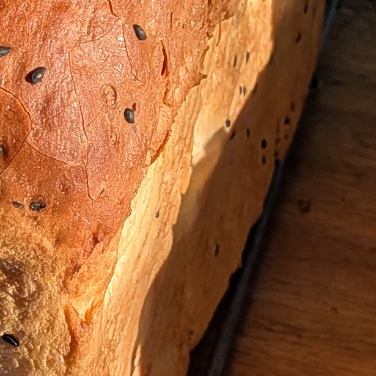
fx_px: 1696
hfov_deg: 12.6
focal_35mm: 138
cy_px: 216
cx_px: 61
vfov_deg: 12.6
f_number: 1.7
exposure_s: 1/1017
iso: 28
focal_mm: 4.53
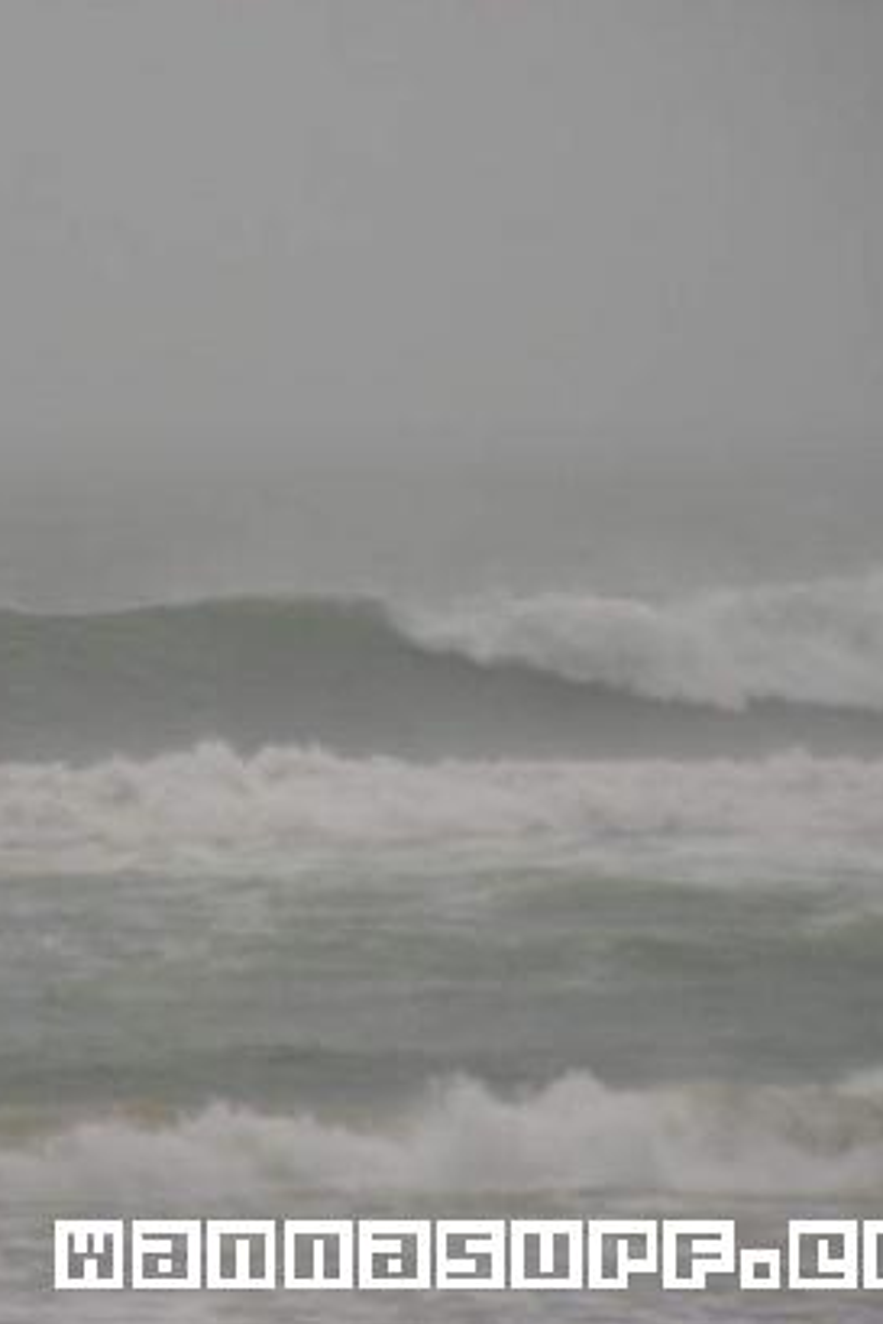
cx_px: 173
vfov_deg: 5.9
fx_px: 12939
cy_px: 664
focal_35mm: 352
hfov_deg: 3.9
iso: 200
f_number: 3.2
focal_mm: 42.1
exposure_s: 1/250
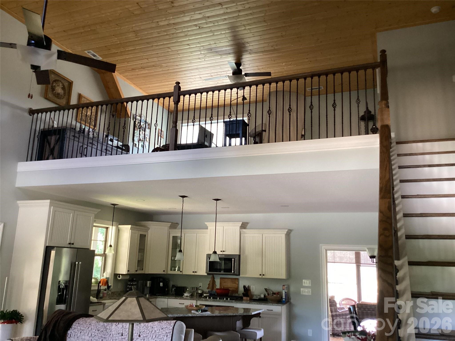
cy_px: 170
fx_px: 407
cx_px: 228
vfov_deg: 45.4
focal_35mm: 31
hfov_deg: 58.4
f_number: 2.4
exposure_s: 1/50
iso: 320
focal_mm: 3.3
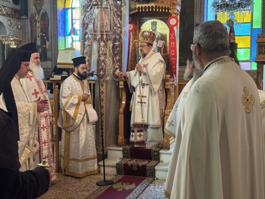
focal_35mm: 48
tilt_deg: -4.2
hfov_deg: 39.6
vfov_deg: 30.3
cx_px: 132
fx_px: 368
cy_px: 100
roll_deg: +0.3
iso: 250
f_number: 1.78
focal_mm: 6.76
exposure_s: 1/50
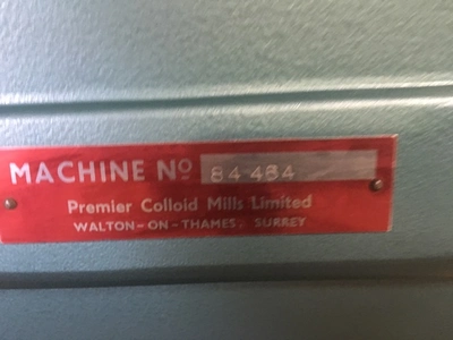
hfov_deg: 61.7
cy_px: 170
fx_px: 380
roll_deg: -0.2
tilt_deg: -18.0
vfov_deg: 48.2
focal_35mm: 29
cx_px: 226
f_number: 2.2
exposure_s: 1/17
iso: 200
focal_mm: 4.15
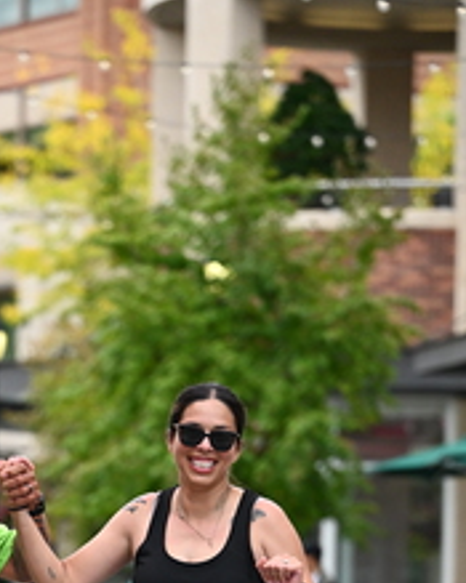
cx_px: 92
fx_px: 4192
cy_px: 697
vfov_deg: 7.9
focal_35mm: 243
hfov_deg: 6.4
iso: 1600
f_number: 2.8
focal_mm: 103
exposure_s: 1/5000
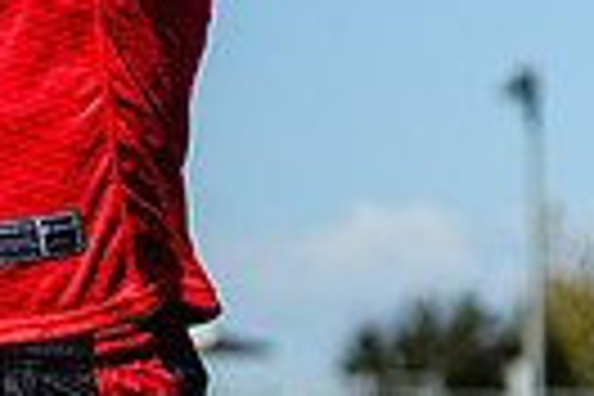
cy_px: 10
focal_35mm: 605
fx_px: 9982
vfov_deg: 2.3
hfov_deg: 3.4
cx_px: -26
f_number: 3.2
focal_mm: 70
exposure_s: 1/2500
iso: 100
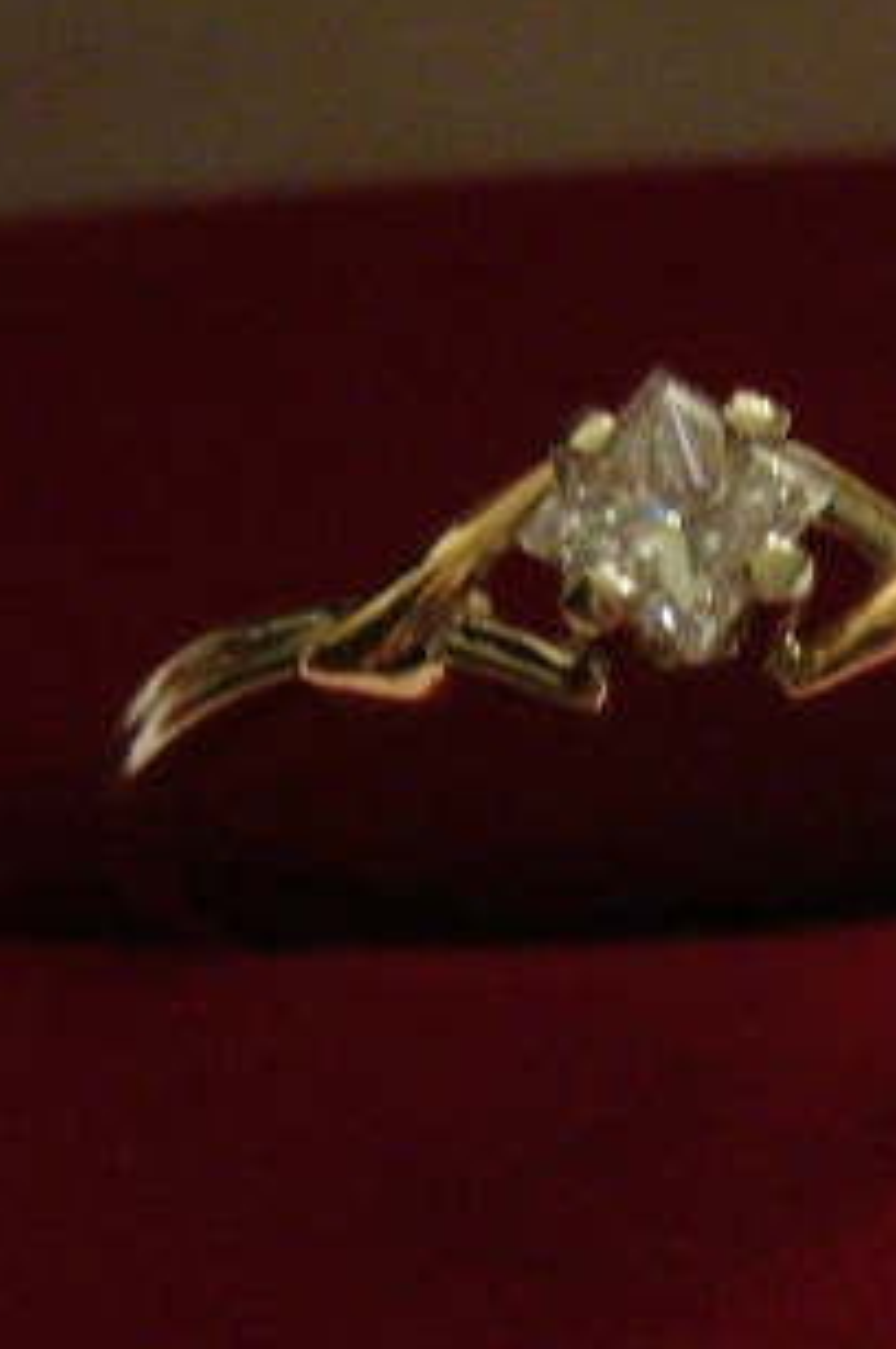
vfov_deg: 21.4
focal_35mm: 95
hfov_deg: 14.3
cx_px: 769
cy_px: 844
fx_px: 3554
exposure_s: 1/8
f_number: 2.8
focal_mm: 5.8
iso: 200
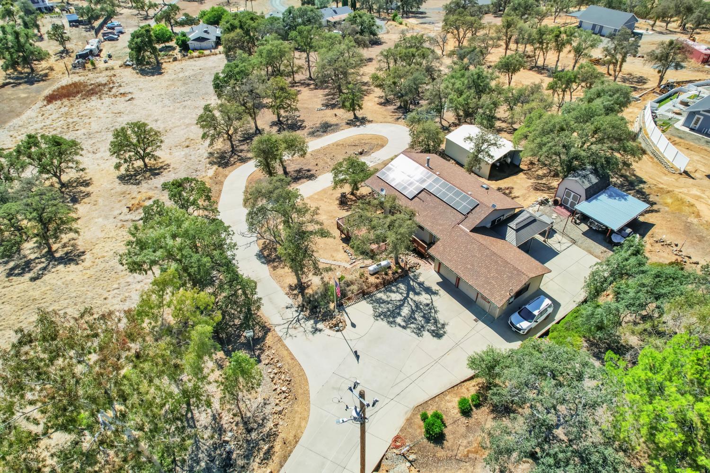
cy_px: 236
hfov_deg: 78.6
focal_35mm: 22
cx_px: 355
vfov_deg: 57.2
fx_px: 434
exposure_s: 1/1250
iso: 100
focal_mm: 8.38
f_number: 2.8
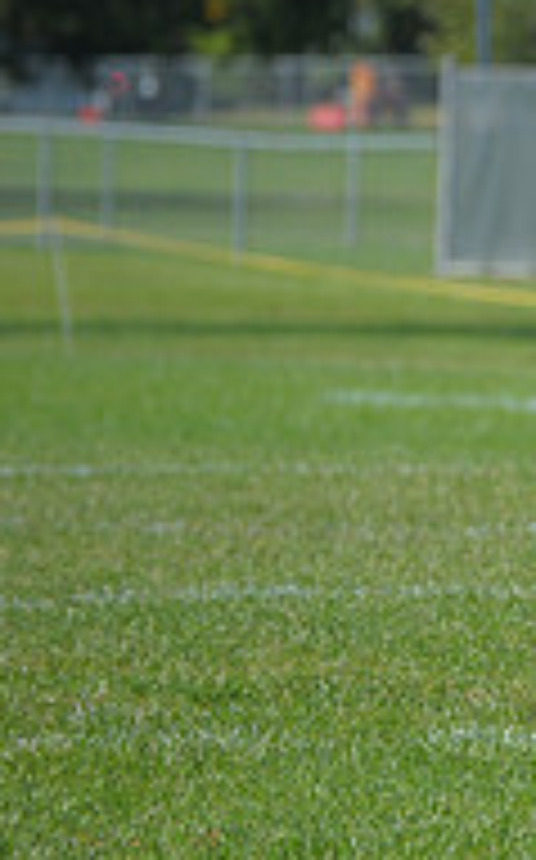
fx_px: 14524
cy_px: 203
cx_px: 1302
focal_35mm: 620
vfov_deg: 3.4
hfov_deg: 2.1
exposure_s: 1/2000
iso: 400
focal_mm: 200
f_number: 4.5
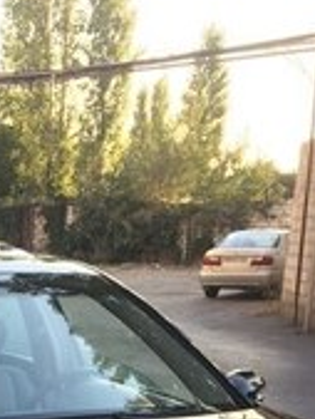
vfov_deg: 20.6
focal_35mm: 85
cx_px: -129
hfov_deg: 16.2
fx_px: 1030
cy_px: 575
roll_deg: +0.8
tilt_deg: -19.7
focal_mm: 4.15
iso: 32
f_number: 2.2
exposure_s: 1/124
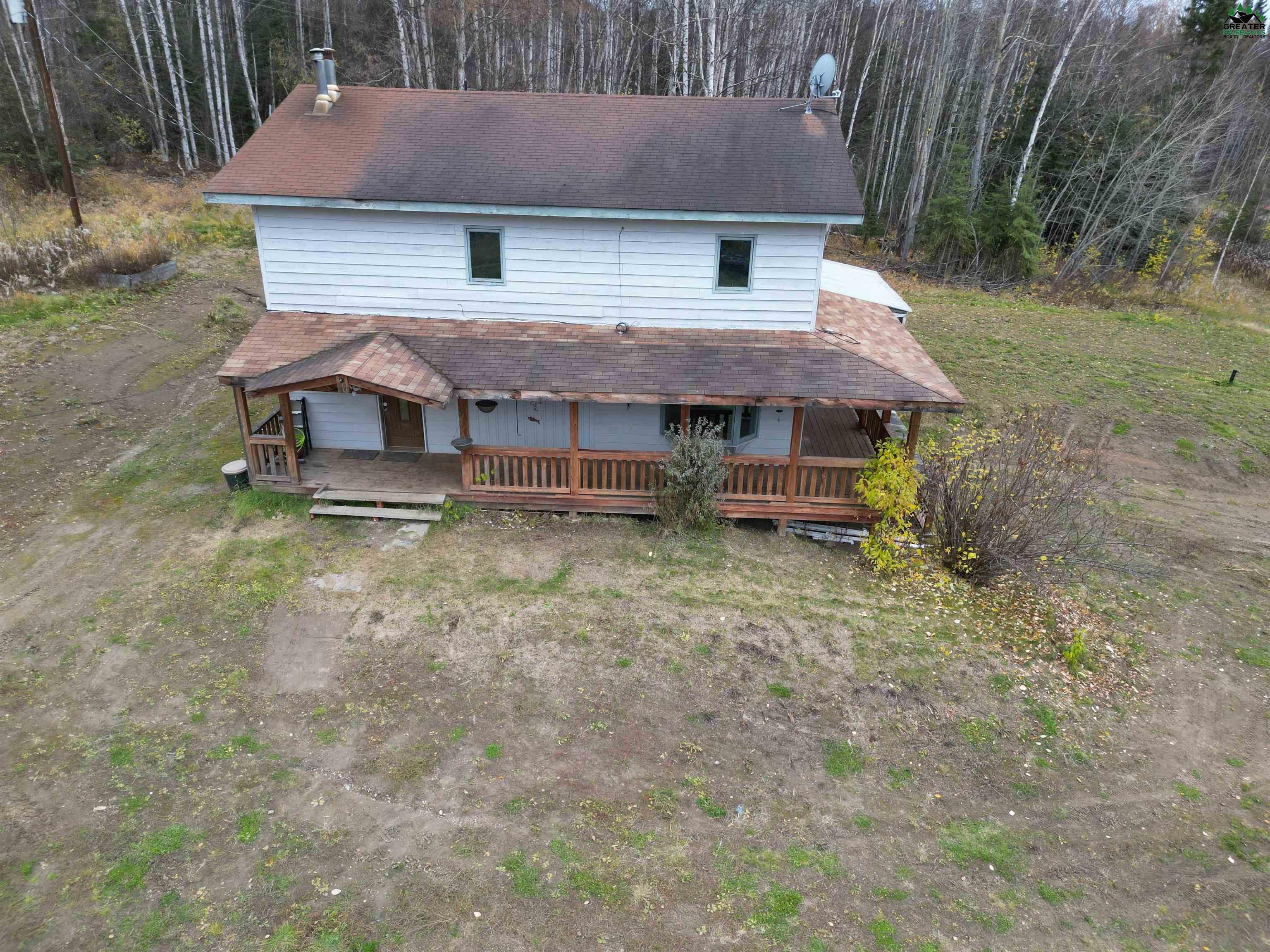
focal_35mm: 24
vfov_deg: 56.8
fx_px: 881
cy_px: 476
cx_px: 635
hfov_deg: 71.6
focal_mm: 6.72
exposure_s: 1/160
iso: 100
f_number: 1.7
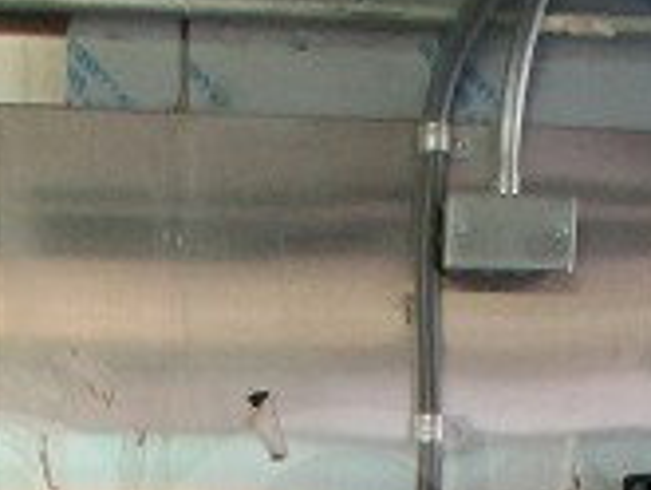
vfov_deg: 20.2
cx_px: 229
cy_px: 723
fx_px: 1186
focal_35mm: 63
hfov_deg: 30.5
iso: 320
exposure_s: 1/40
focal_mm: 1.4
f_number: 2.2
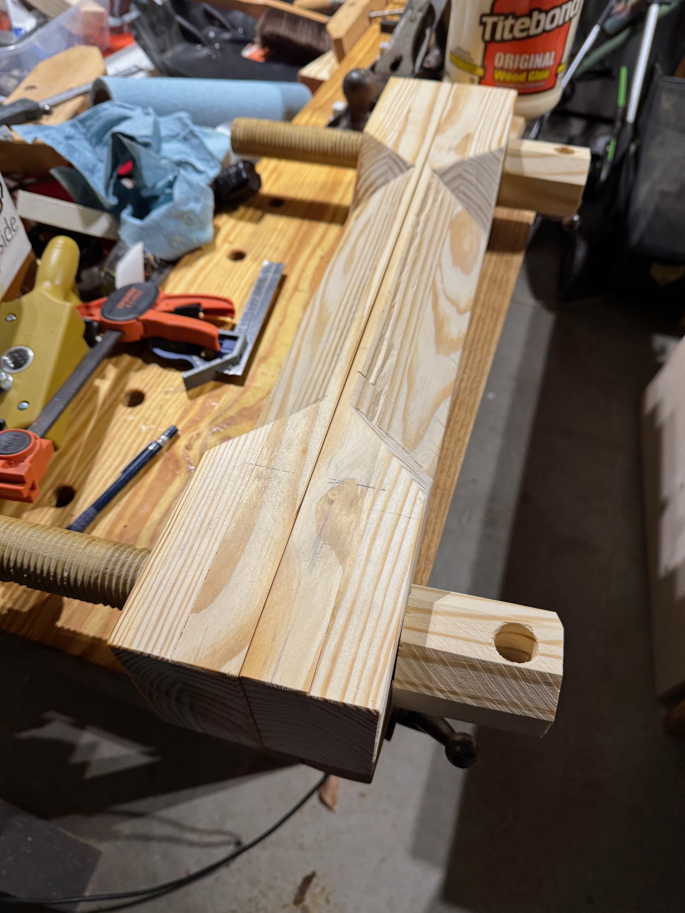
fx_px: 633
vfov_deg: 71.6
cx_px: 342
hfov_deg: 56.8
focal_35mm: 24
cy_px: 456
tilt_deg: -51.7
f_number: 1.78
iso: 200
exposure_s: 1/120
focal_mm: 6.76
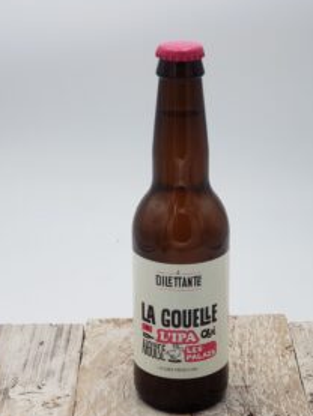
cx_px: 188
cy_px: 161
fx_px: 904
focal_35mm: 75
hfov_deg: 19.6
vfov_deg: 25.9
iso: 32
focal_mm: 6
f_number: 2.4
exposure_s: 1/30
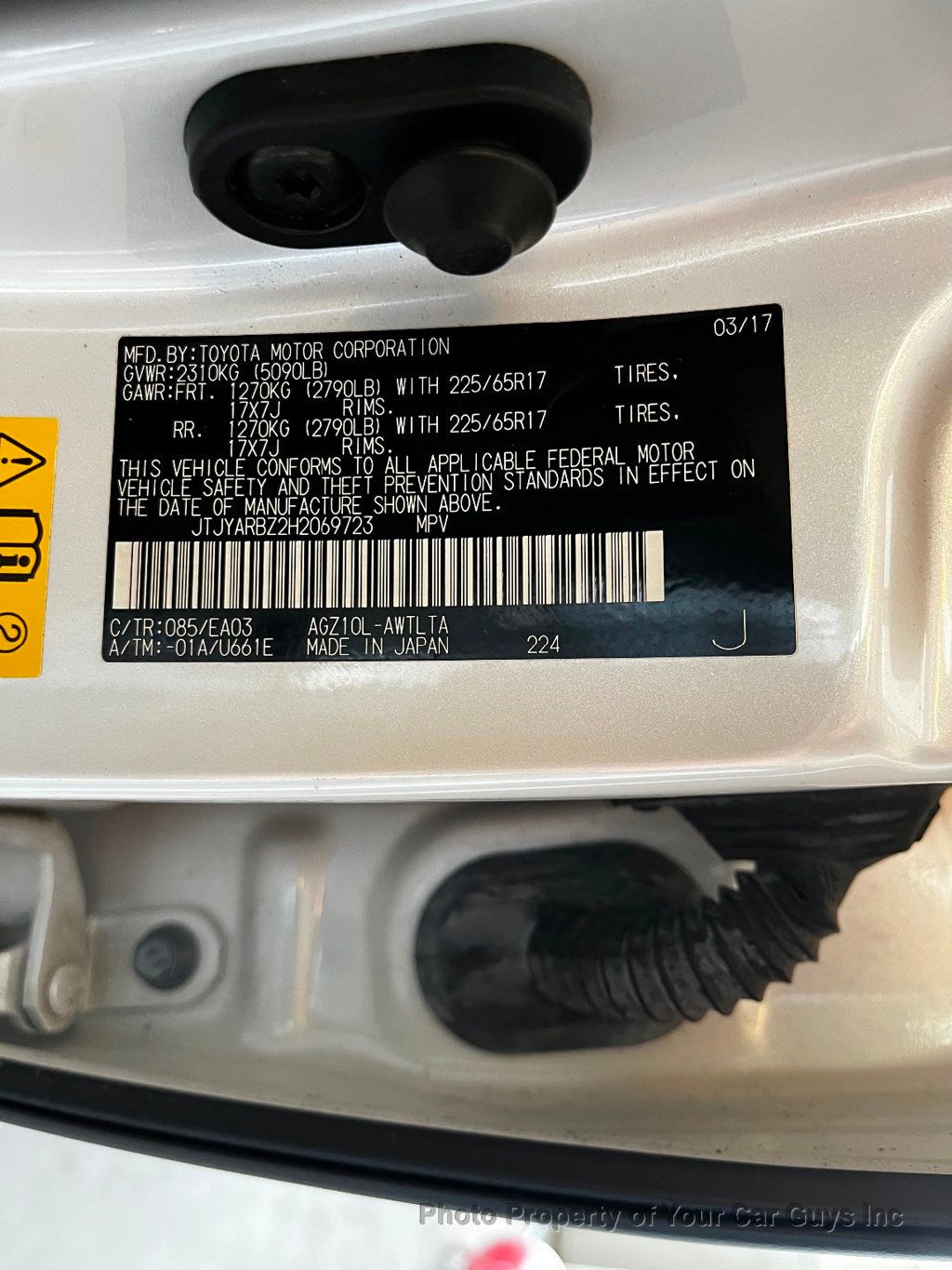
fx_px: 953
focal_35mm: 26
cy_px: 635
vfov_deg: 67.3
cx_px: 476
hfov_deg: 53.1
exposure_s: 1/60
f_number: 1.6
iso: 400
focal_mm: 5.1
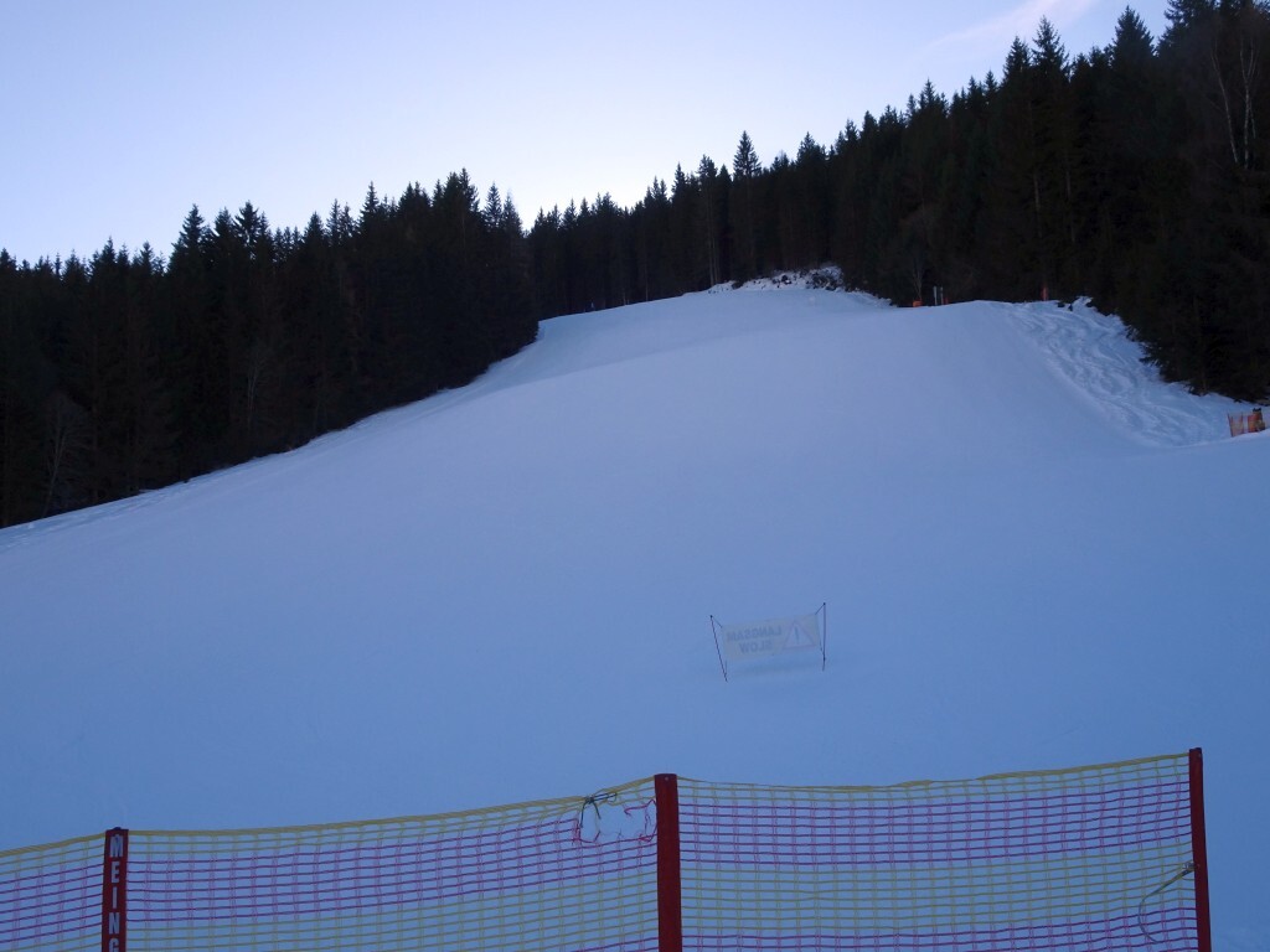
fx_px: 1211
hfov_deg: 55.4
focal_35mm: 33
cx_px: 635
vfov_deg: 42.9
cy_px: 476
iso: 80
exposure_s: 1/500
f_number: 4
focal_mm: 5.61
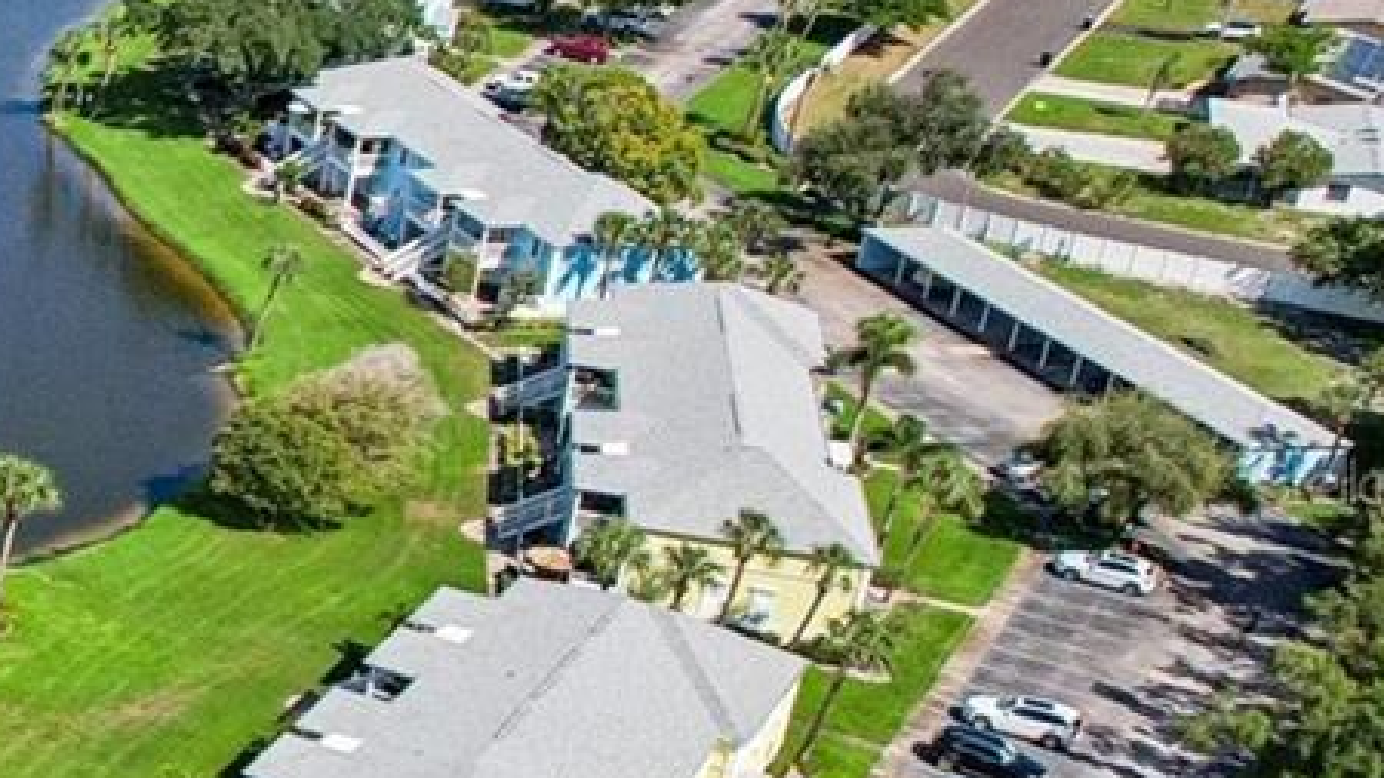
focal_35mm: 82
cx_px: -929
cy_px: 483
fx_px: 3009
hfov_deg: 20.4
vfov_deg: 14.7
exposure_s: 1/8000
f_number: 2.8
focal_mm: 8.4
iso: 400
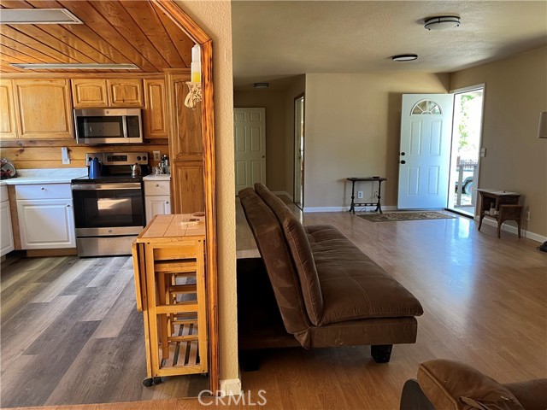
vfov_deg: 53.1
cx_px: 274
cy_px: 205
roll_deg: +0.5
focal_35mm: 26
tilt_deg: -9.0
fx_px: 411
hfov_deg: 67.3
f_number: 1.6
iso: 125
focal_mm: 5.1
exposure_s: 1/69
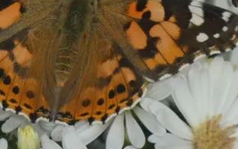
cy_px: 50
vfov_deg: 1.0
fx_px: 8317
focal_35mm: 1282
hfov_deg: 1.6
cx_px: 65
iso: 80
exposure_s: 1/250
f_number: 5.6
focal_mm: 98.3
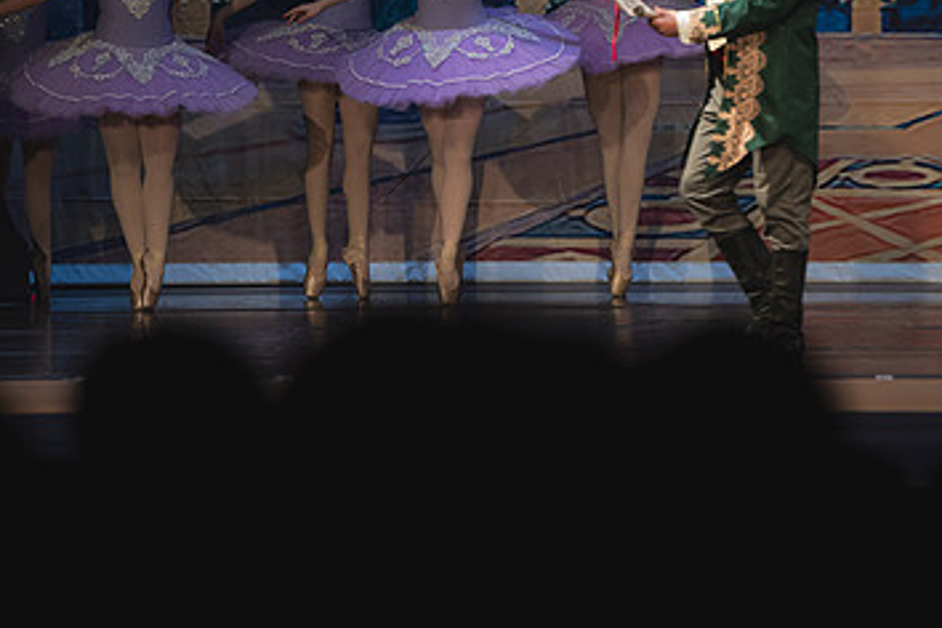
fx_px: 8582
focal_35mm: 328
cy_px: 116
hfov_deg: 6.3
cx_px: 370
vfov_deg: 4.2
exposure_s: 1/320
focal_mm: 200
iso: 1800
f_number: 4
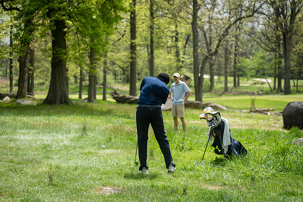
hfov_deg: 25.4
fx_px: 673
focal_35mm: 80
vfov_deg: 17.1
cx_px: 152
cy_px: 101
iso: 100
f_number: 3.5
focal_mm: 80
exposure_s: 1/640
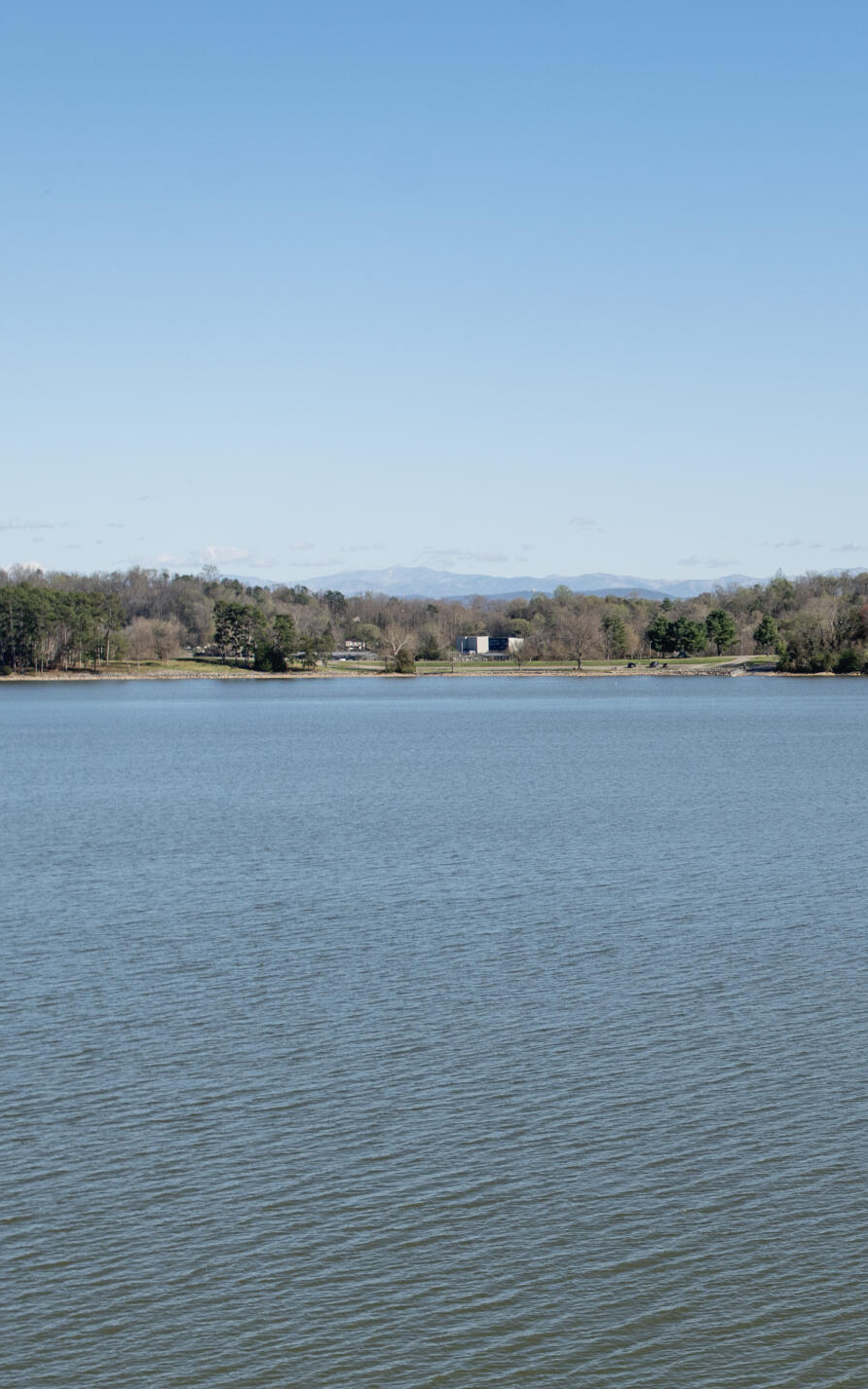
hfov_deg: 16.7
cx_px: 1024
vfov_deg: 27.3
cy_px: 927
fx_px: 2839
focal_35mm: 75
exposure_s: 1/2000
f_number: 4.5
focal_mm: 35
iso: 200
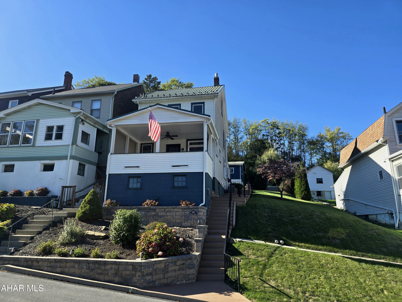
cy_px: 151
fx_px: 267
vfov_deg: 58.9
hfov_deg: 73.9
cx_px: 201
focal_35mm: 23
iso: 12
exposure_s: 1/385
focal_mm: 6.3
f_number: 1.7
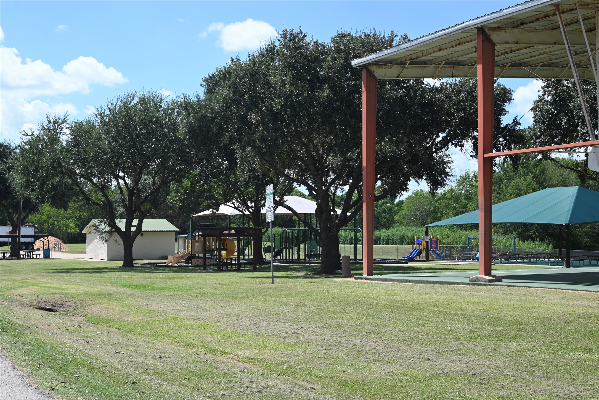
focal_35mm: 50
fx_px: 832
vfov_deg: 27.0
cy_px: 200
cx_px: 300
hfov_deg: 39.6
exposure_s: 1/320
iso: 100
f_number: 6.3
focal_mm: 50
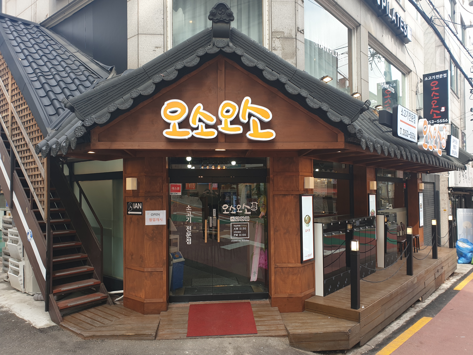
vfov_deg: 53.1
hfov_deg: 67.3
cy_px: 178
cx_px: 236
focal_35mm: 26
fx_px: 355
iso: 50
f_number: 2.4
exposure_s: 1/222
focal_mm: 4.3
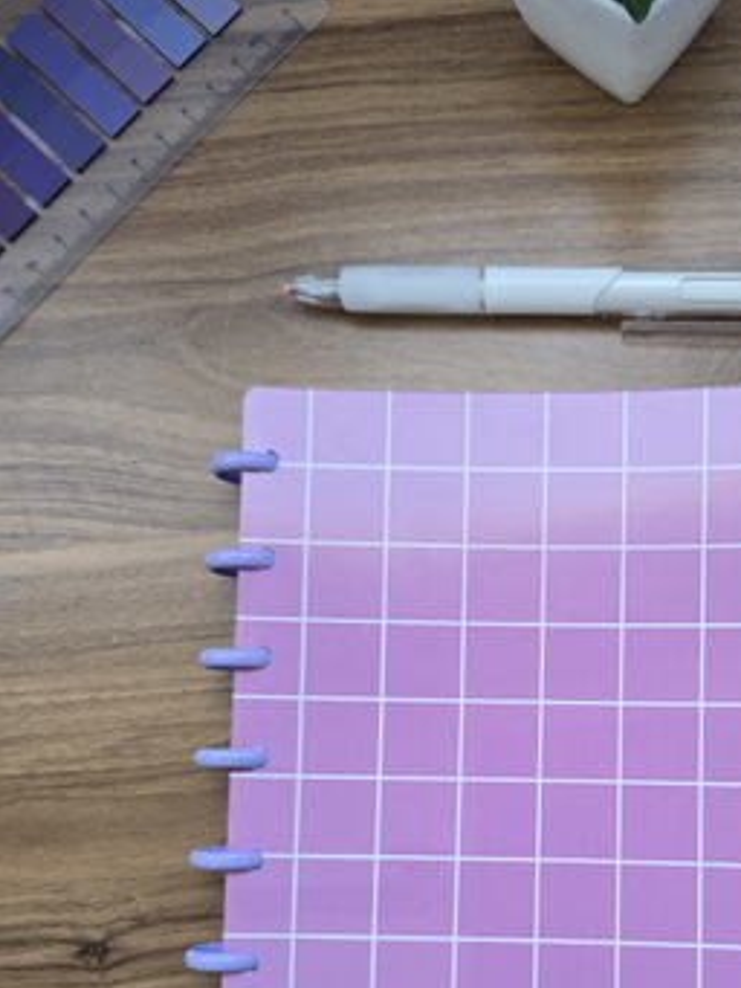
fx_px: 1027
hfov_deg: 38.4
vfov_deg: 49.6
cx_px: 576
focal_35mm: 36
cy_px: 723
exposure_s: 1/58.6
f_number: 1.7
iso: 100
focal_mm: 6.3
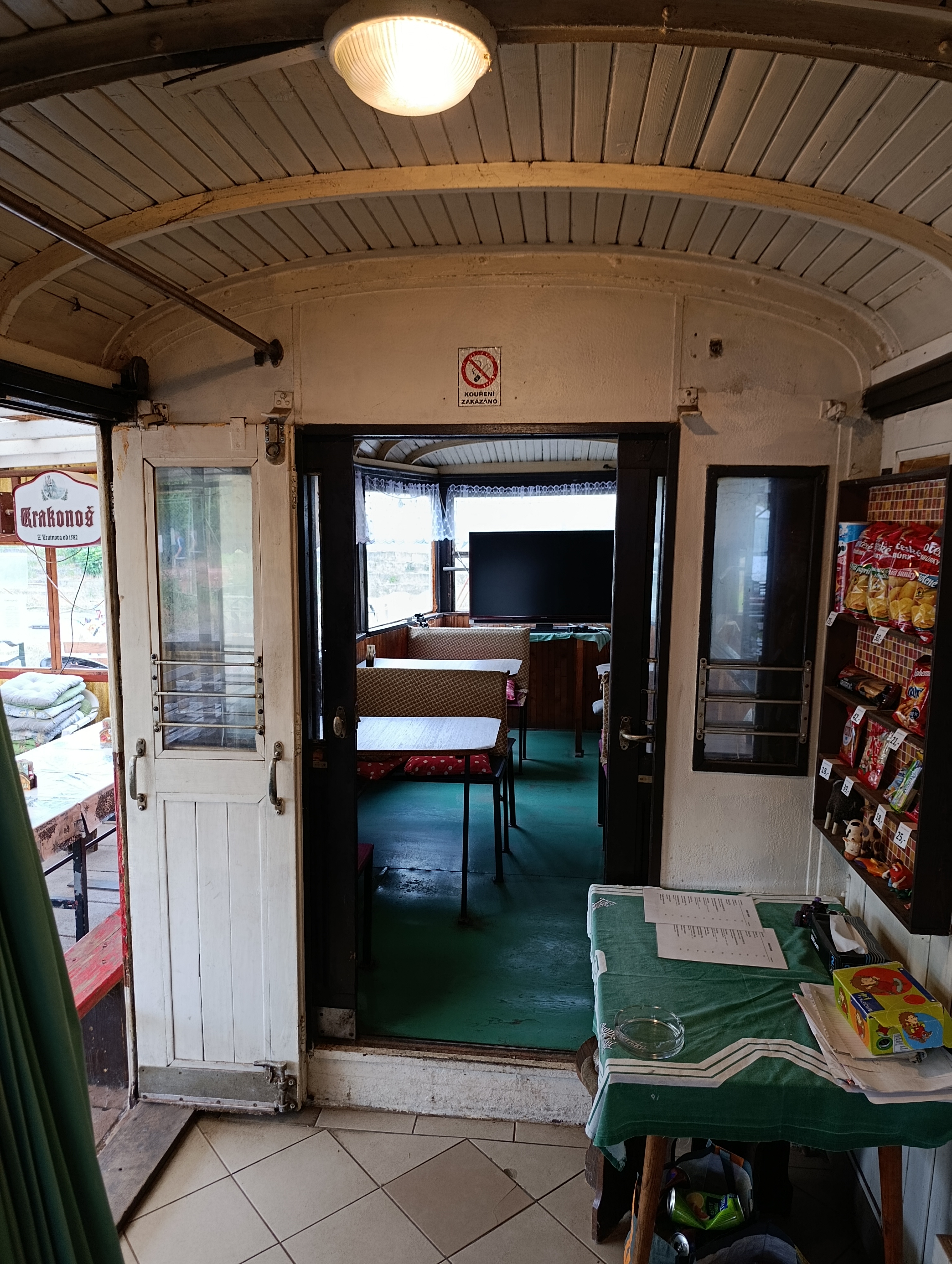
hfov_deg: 59.0
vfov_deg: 73.8
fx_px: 841
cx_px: 476
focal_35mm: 23
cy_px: 632
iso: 473
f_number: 1.65
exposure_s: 1/100
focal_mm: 6.11
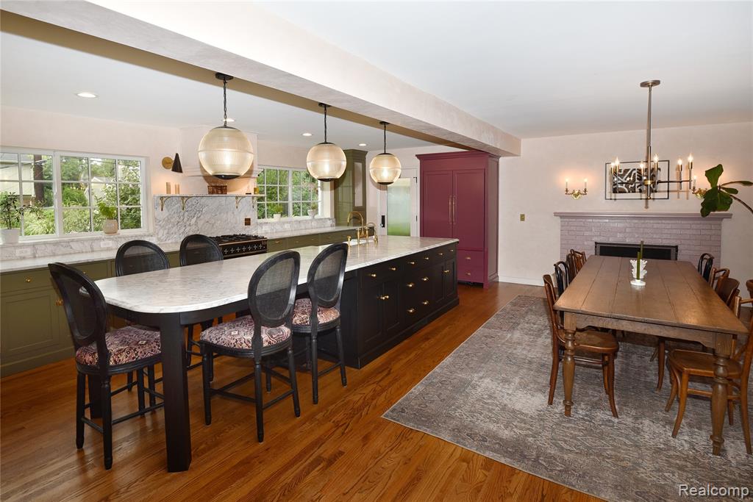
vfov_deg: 70.5
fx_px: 356
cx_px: 376
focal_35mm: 17
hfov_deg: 93.3
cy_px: 251
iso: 125
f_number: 7.1
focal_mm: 17
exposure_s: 1/60
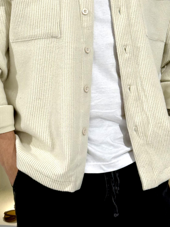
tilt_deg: -4.1
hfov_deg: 16.2
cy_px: 38
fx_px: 596
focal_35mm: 91
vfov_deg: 21.2
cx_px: 89
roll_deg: -0.4
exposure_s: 1/100
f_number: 1.78
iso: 64
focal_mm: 6.76
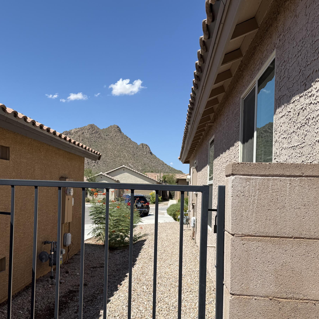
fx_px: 365
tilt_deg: +1.5
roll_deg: +0.1
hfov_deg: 46.7
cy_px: 188
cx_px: 115
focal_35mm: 35
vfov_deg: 47.0
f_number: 1.78
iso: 80
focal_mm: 6.76
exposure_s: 1/4975
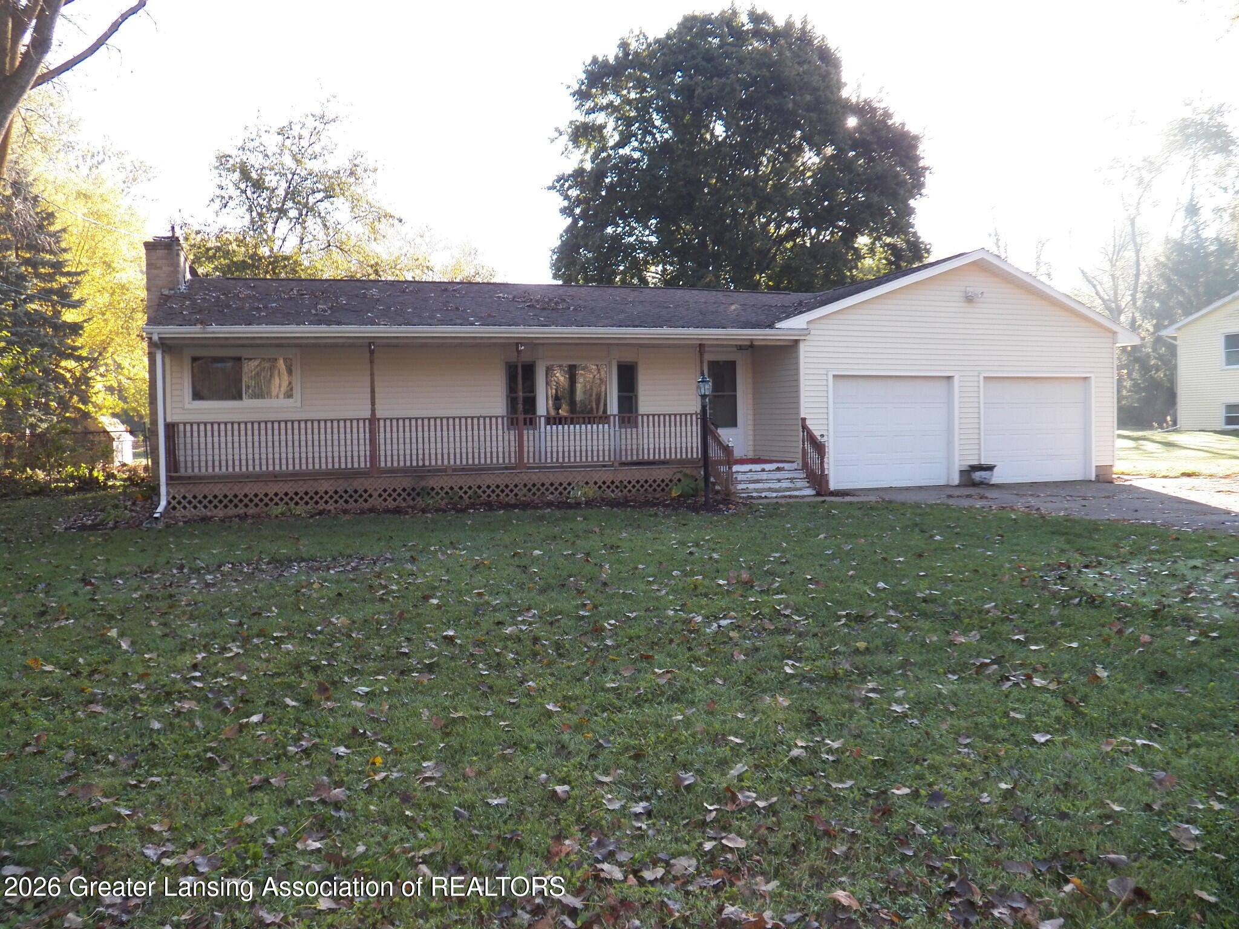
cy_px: 464
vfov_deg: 49.7
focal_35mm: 28
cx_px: 620
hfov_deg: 63.4
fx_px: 1002
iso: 125
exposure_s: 1/250
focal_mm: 4.9
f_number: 2.8
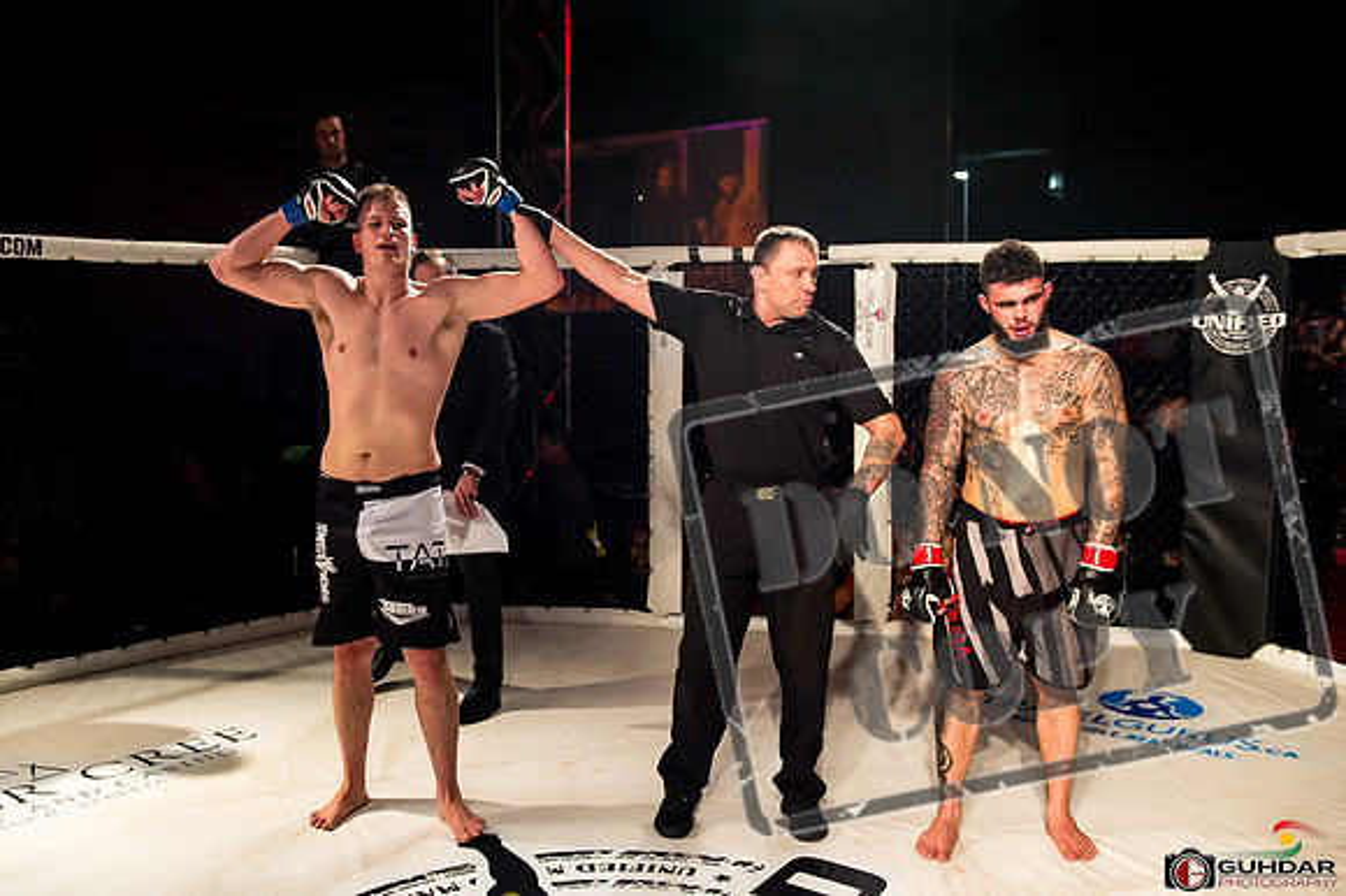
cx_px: 654
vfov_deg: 39.3
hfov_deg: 56.4
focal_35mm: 34
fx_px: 1255
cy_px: 449
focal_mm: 32
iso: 1600
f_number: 4.5
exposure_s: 1/500
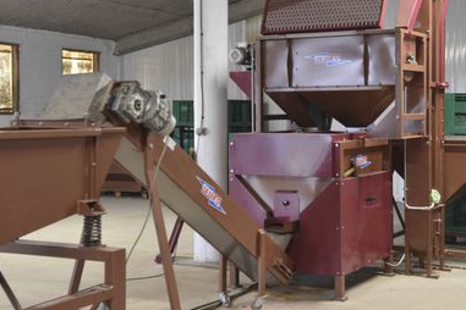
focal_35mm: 63
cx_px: 290
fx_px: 815
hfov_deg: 31.8
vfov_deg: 21.5
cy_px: 121
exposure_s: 1/60
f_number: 4
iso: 2000
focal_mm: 32
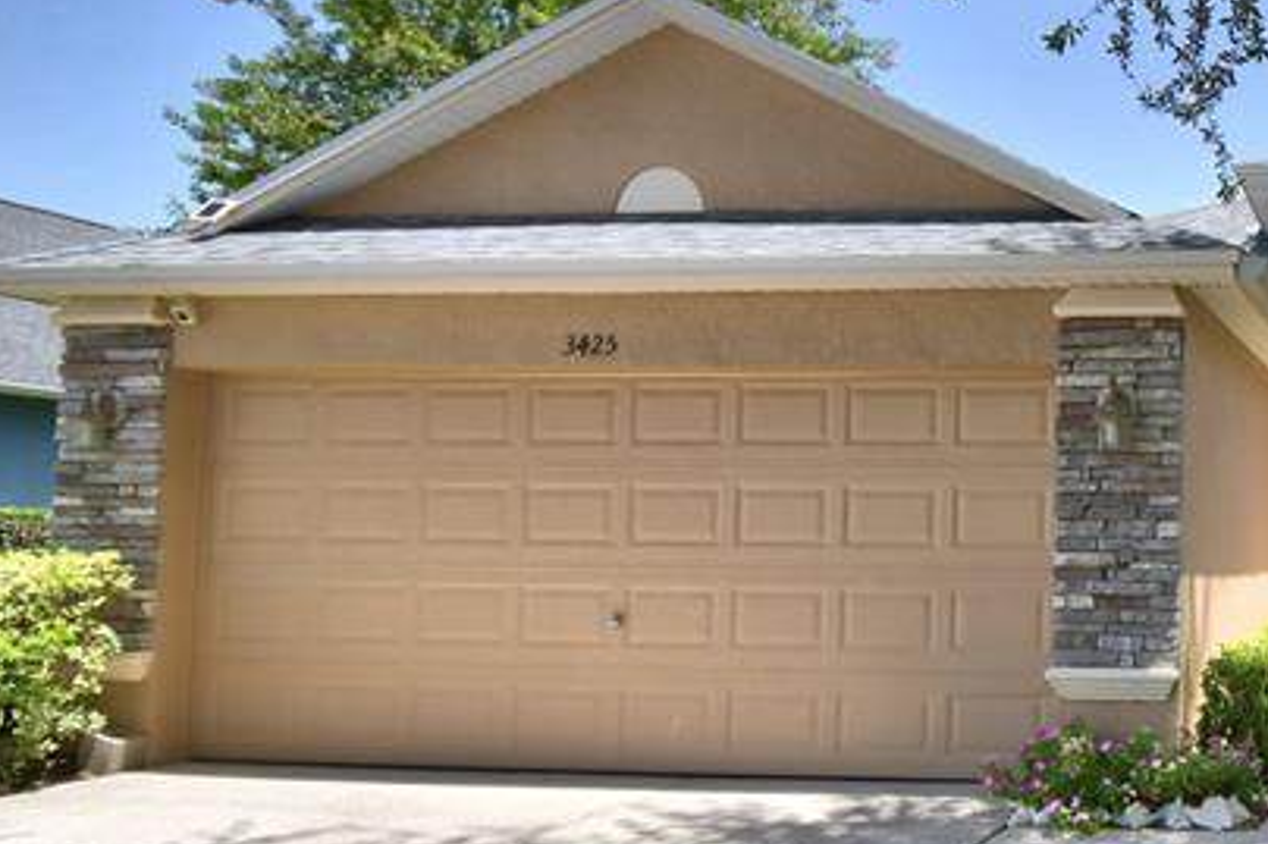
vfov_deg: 35.0
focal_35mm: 38
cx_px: 1321
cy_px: 480
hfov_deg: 42.4
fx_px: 1338
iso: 100
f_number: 4.5
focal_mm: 10
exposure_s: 1/640
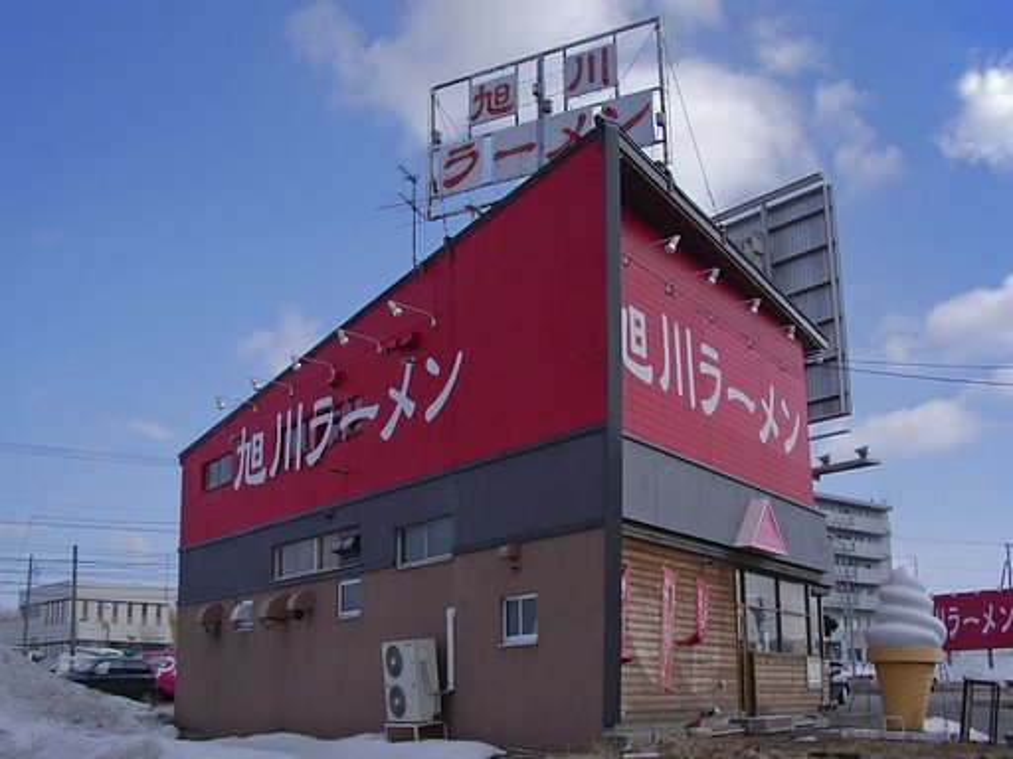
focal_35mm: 35
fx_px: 1024
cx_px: 506
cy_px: 380
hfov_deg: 52.6
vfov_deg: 40.7
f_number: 4.3
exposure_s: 1/800
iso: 80
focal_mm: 5.8
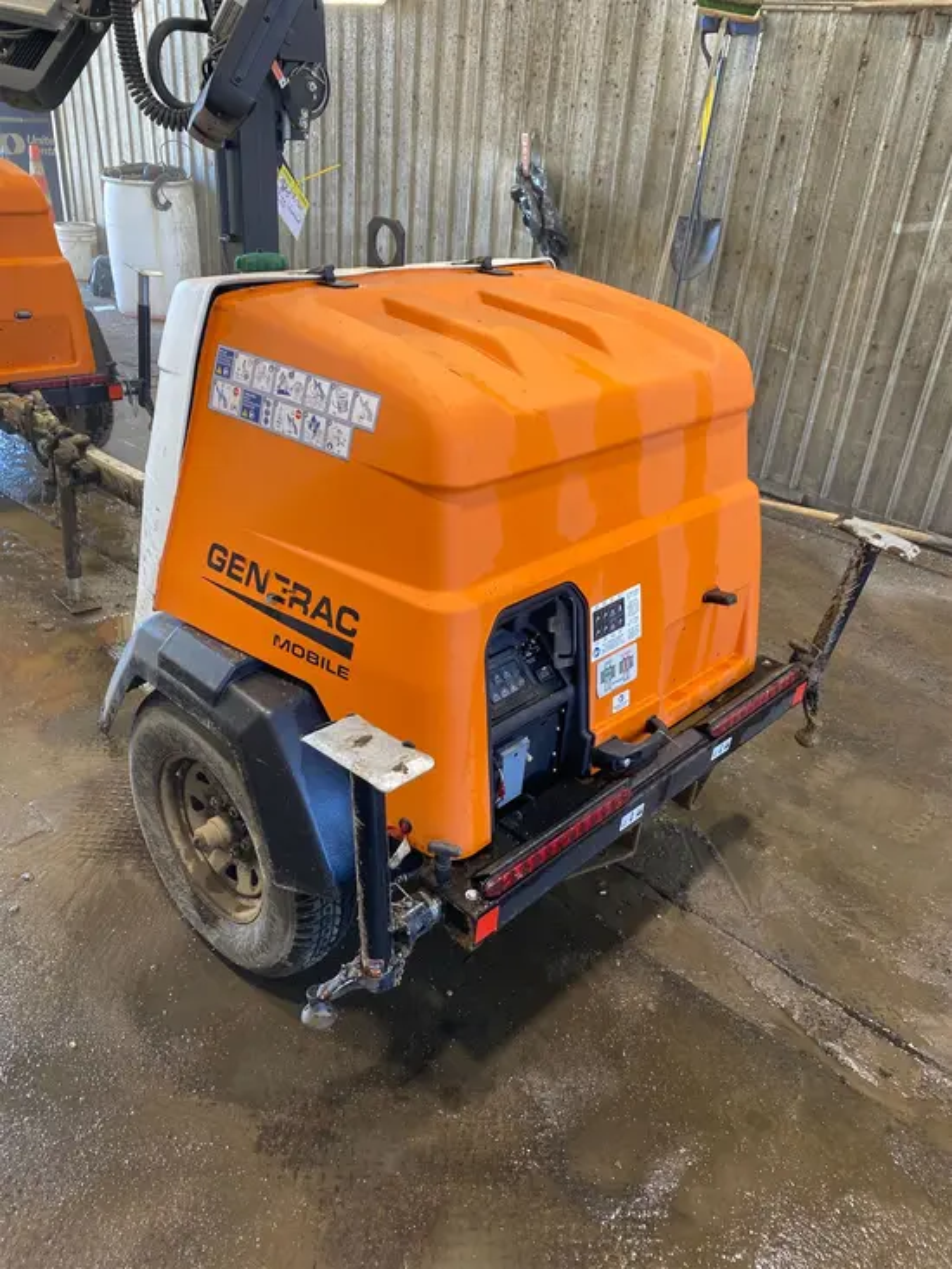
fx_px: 953
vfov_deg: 67.3
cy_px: 634
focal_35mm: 26
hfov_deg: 53.1
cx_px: 476
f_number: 1.8
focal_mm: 4.25
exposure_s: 1/60
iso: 80
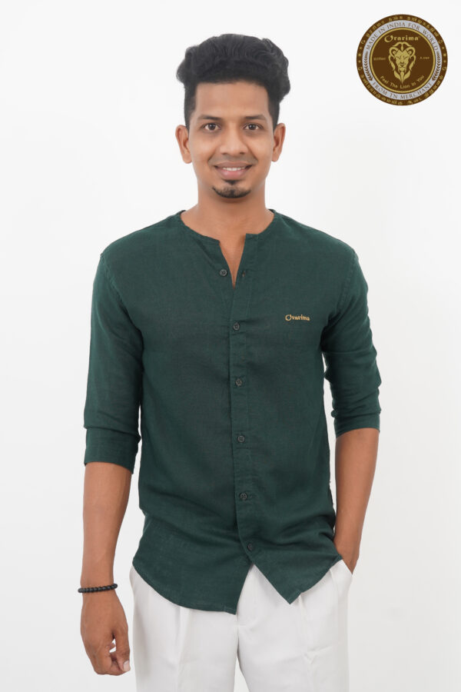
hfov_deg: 28.1
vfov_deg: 41.1
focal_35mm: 48
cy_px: 346
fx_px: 922
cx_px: 230
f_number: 8
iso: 200
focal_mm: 32
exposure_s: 1/100
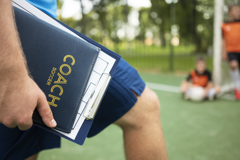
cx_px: 120
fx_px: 233
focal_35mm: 35
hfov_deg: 54.4
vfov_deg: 37.9
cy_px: 80
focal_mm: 35
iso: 160
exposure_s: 1/640
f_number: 2
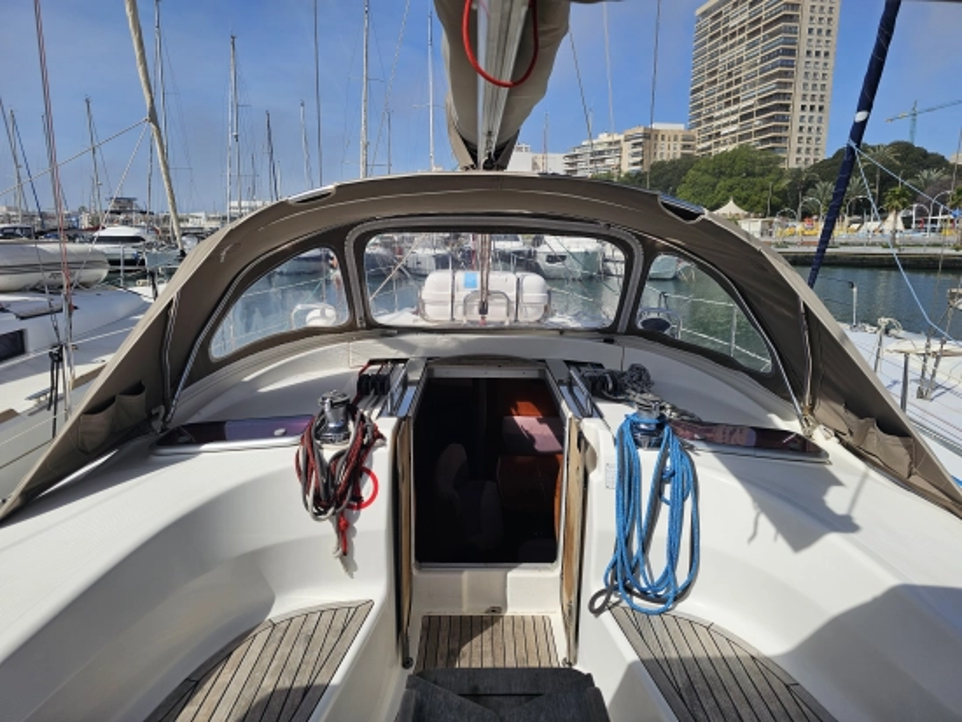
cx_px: 481
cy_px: 361
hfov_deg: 73.9
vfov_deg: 58.9
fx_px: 639
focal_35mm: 23
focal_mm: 6.3
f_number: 1.7
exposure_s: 1/1580
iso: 12
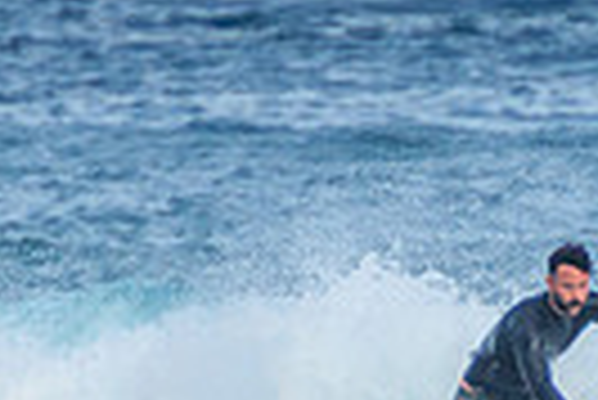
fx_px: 44549
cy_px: 456
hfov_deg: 0.8
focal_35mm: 2679
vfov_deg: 0.5
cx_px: 611
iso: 500
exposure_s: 1/1600
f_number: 5.6
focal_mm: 400
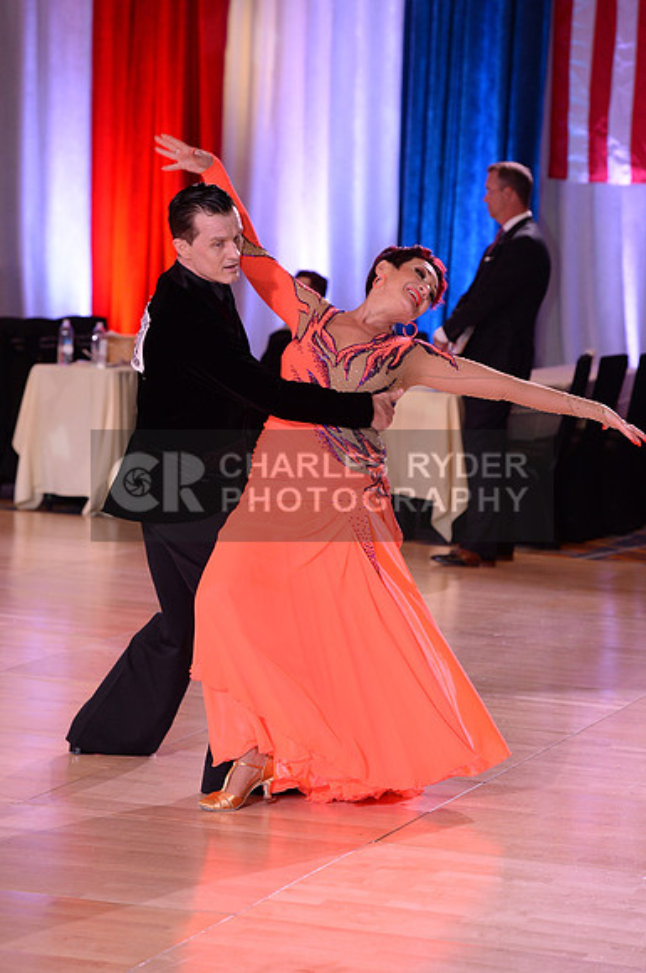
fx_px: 3374
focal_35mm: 125
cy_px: 486
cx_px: 323
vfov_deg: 16.4
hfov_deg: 10.9
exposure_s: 1/250
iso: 2000
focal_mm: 125
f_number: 4.5
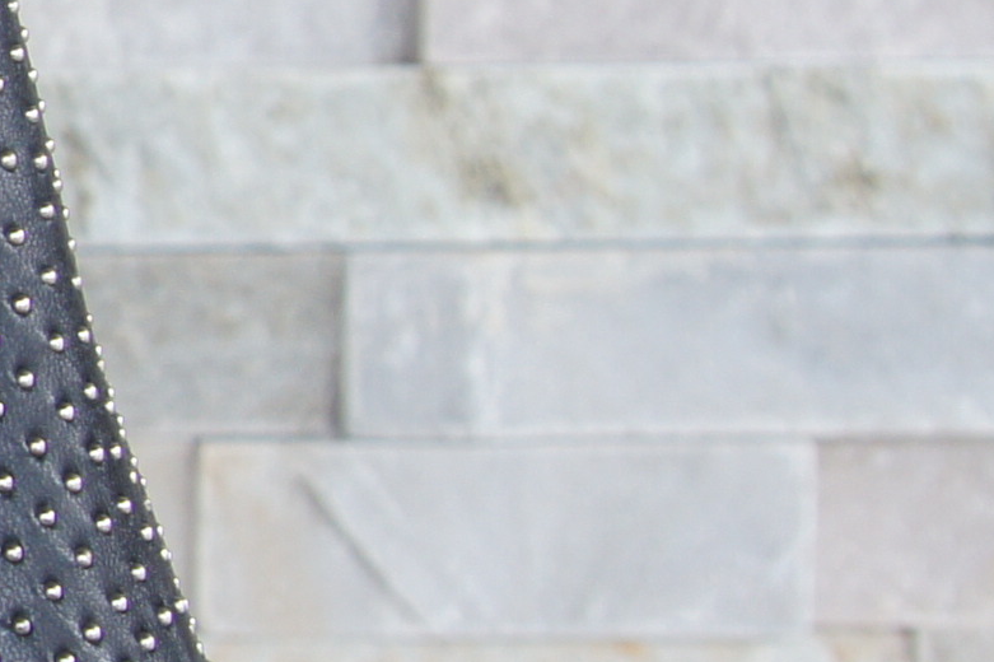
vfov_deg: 9.1
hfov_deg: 12.1
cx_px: -1021
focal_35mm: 150
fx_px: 4138
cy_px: -25
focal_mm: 17
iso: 200
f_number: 4.5
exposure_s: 1/50
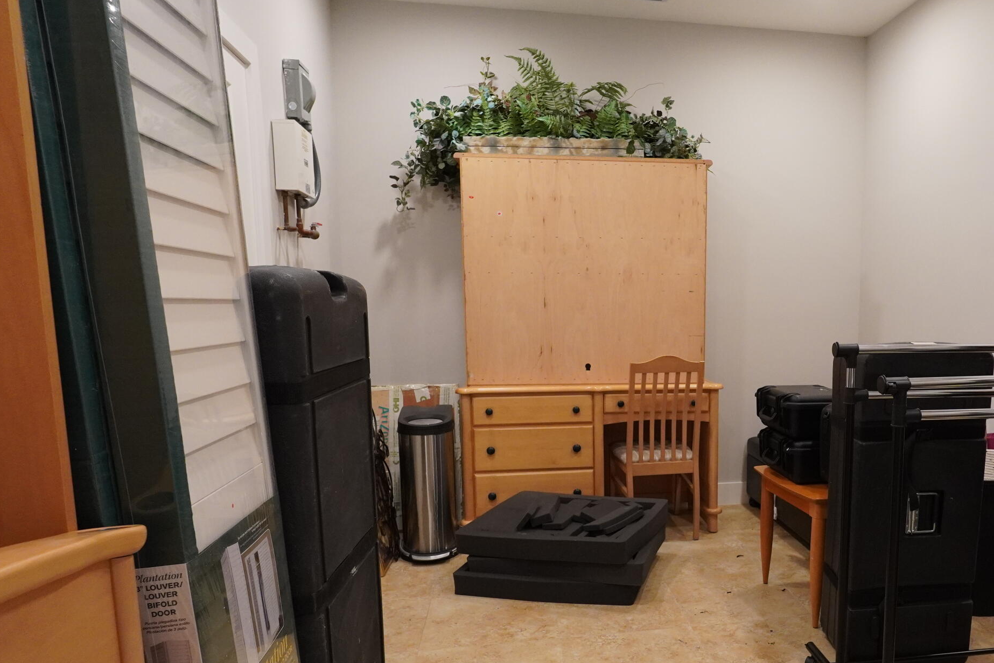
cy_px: 402
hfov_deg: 65.9
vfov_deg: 47.9
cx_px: 664
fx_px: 740
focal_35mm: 27
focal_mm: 11
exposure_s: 1/160
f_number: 3.2
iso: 1600
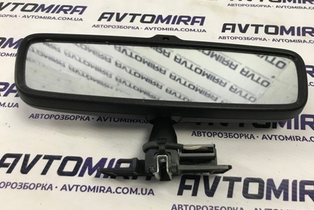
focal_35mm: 30
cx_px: 161
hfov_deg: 61.9
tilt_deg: -54.3
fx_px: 262
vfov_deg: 43.6
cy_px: 101
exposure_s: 1/25
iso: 40
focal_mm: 3.99
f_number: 1.8
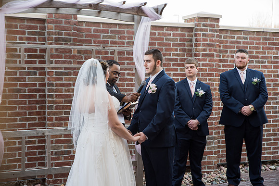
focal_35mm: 70
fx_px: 543
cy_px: 93
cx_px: 140
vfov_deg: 19.5
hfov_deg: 28.8
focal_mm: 70
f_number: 3.5
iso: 250
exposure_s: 1/200
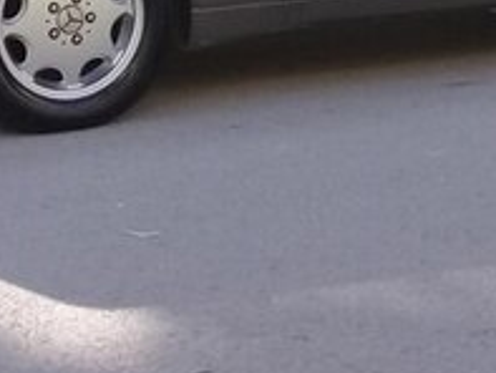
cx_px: 325
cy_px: -115
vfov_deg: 13.7
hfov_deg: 18.8
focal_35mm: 104
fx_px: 1491
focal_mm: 3.3
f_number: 2.2
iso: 50
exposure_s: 1/344
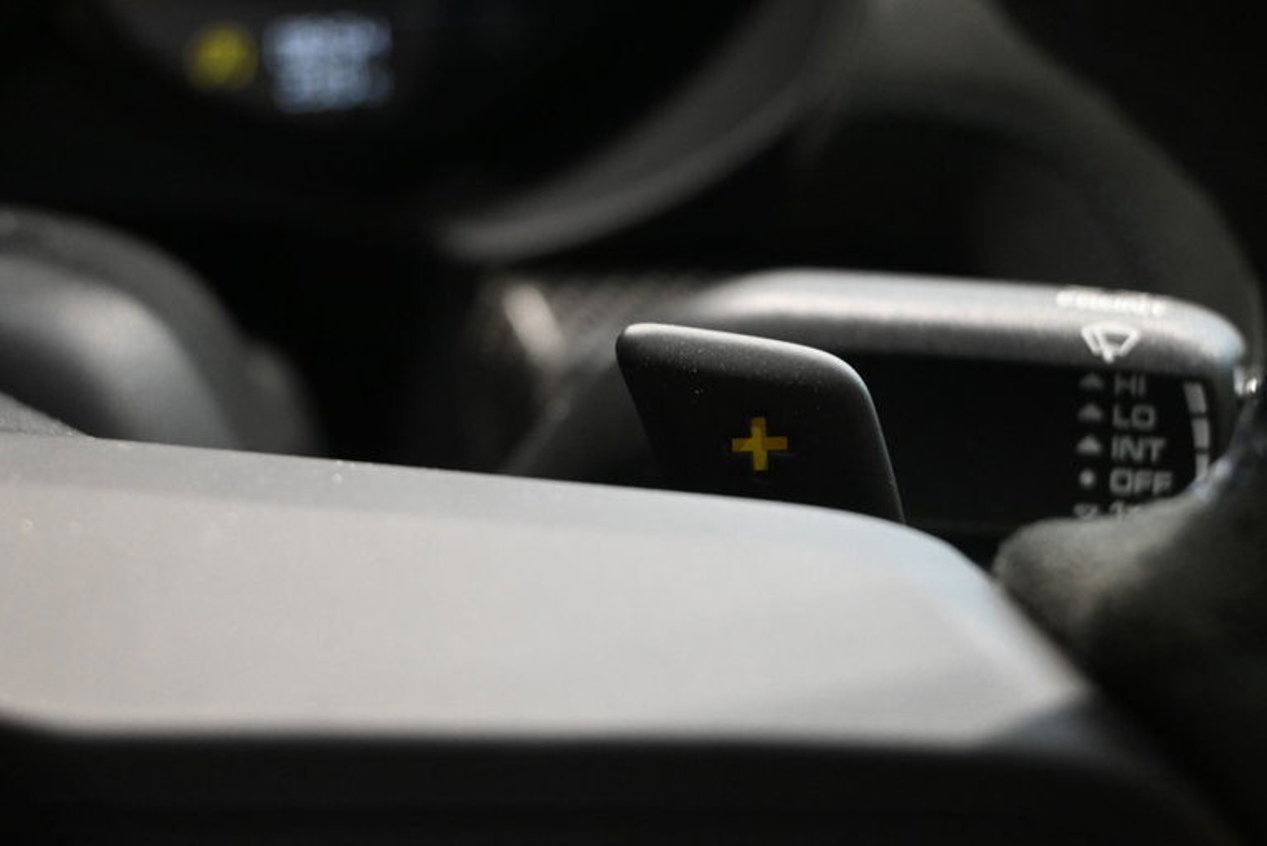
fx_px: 1743
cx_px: 634
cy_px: 423
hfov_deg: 40.0
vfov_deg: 27.3
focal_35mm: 50
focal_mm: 33
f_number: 5
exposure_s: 1/50
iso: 2500
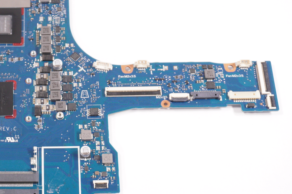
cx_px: 55
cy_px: 106
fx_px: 648
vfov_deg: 17.0
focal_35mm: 80
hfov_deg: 24.9
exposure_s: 1/250
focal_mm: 30
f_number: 5.6
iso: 1000
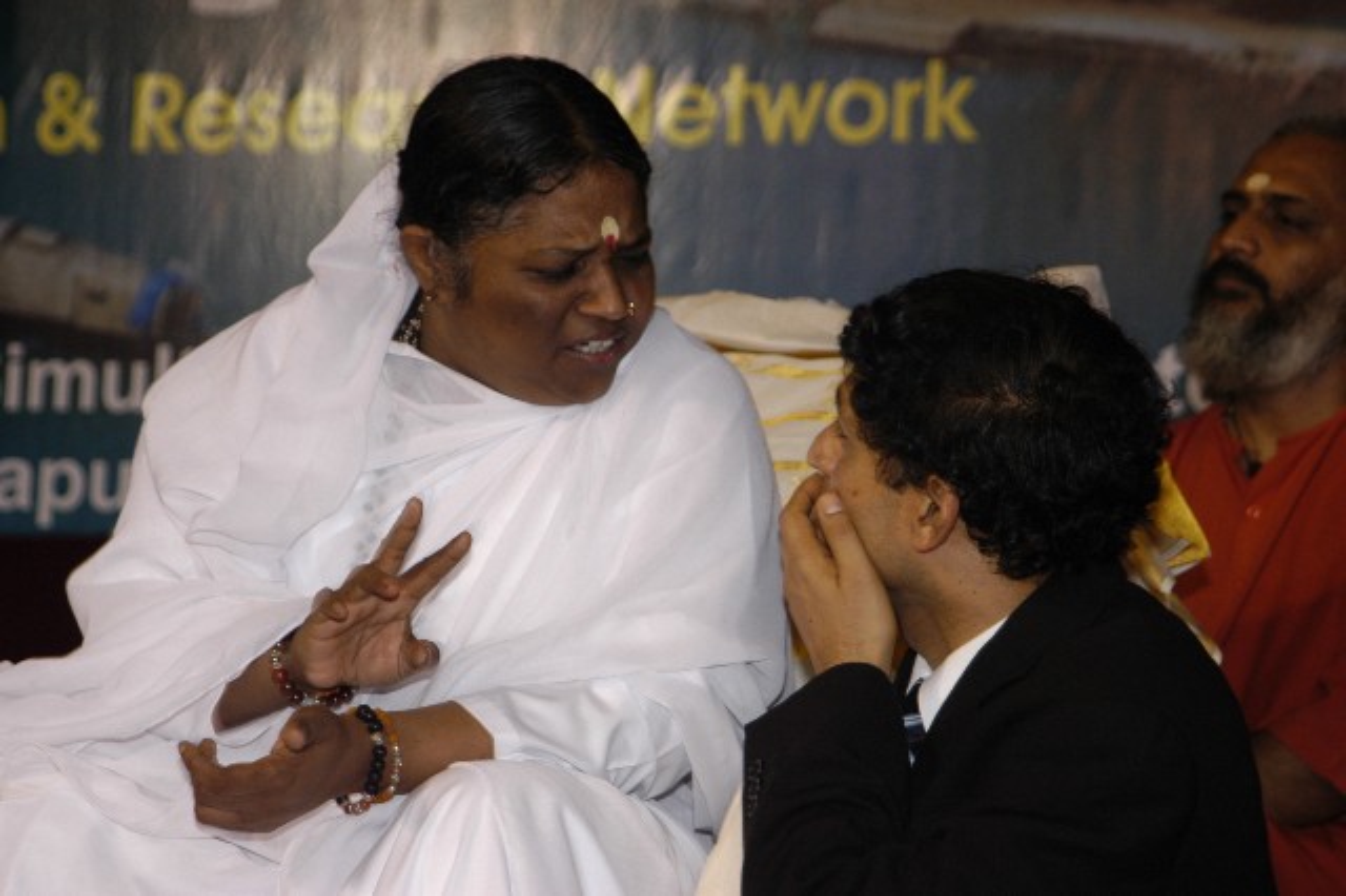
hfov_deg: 16.7
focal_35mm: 123
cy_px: 448
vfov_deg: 11.1
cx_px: 673
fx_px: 4596
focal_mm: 82
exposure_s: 1/60
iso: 250
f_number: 5.6
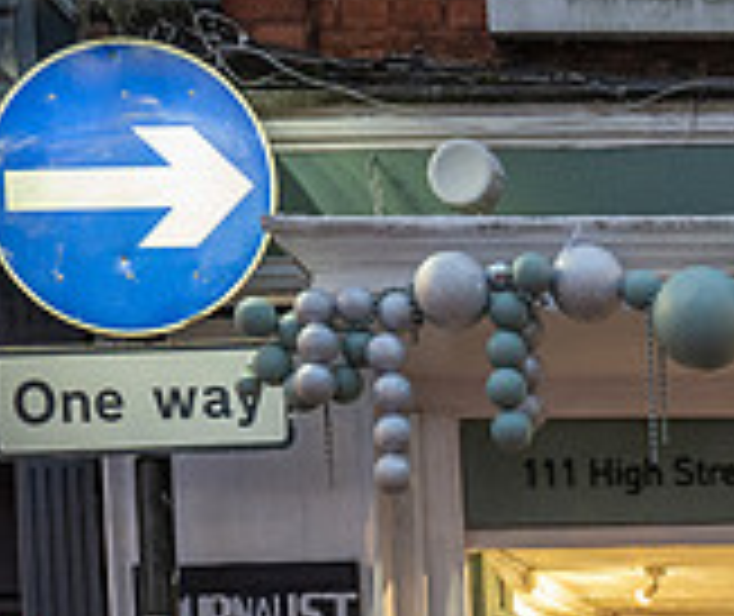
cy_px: 1043
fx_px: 2637
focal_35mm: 119
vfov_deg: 12.4
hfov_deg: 14.9
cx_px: 1058
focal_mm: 24
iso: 800
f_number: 4.5
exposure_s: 1/40
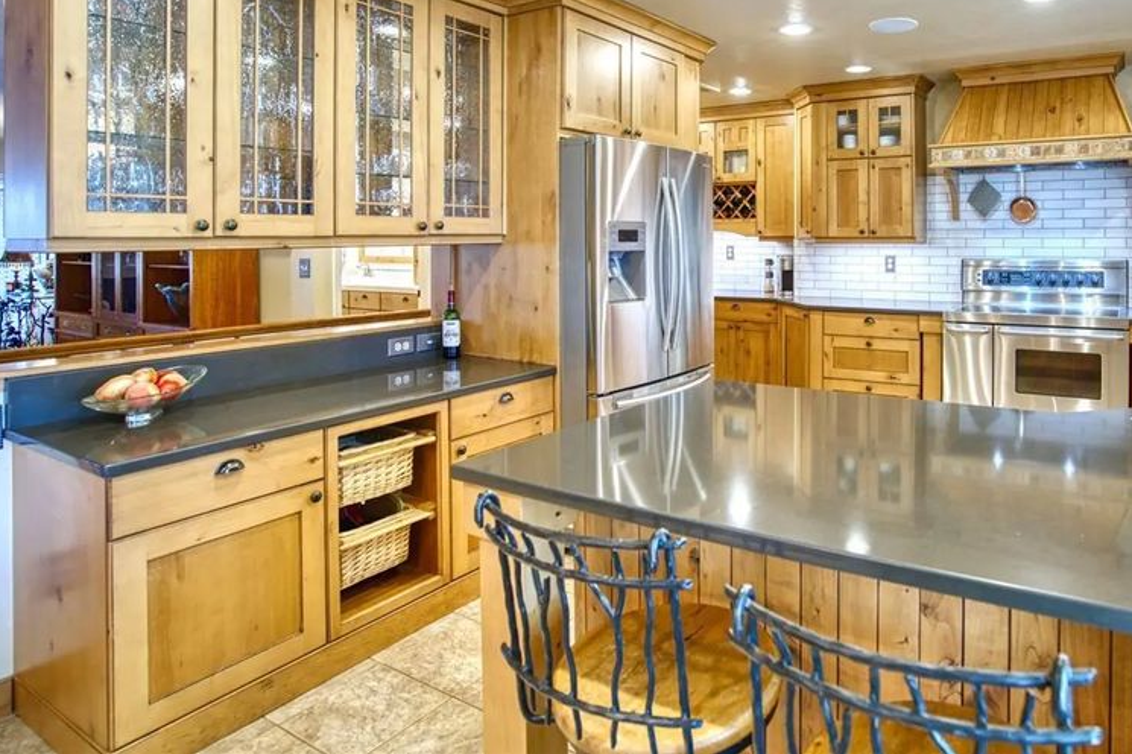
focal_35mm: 22
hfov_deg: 76.4
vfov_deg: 55.7
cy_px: 237
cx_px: 745
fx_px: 691
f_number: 4
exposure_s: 1/20
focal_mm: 16
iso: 500
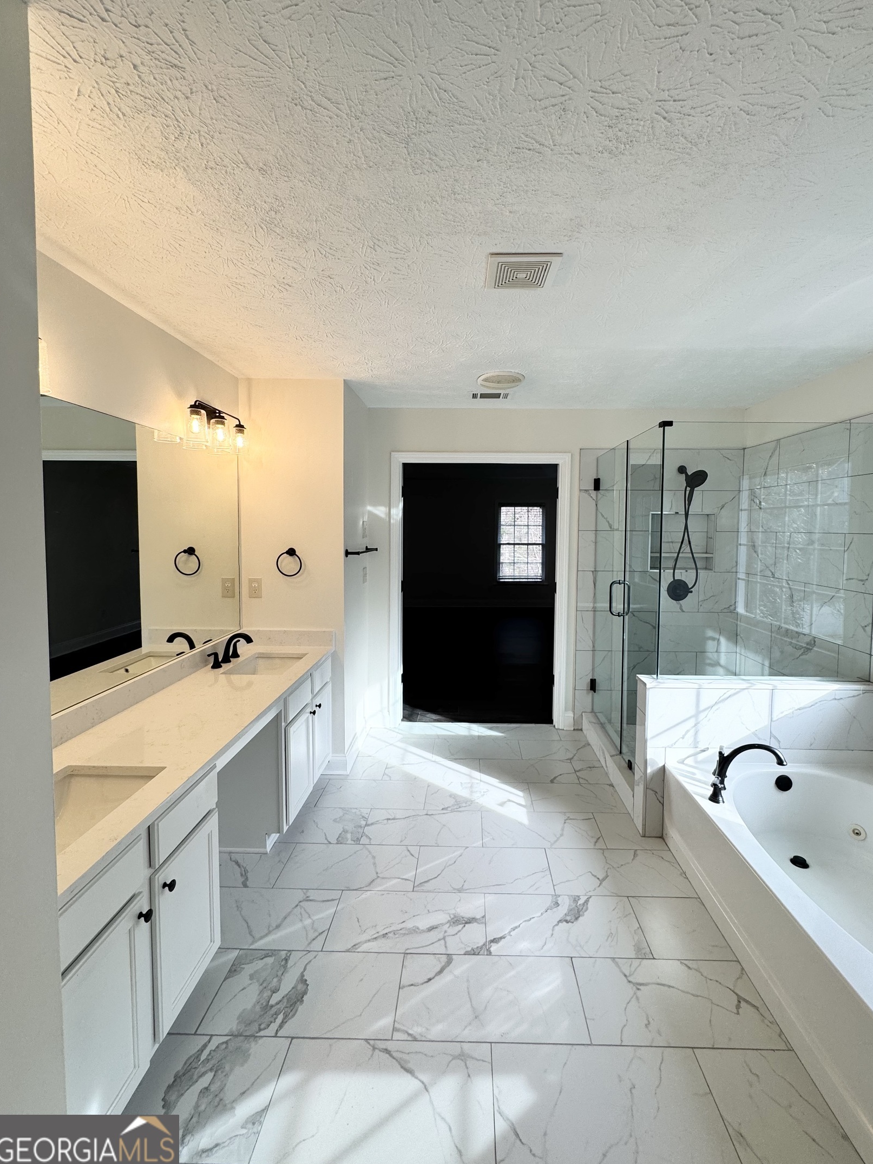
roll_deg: -1.0
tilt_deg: -3.5
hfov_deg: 81.7
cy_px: 553
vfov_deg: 98.1
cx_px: 460
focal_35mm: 15
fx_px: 504
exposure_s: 1/144
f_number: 2.2
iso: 40
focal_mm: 2.22
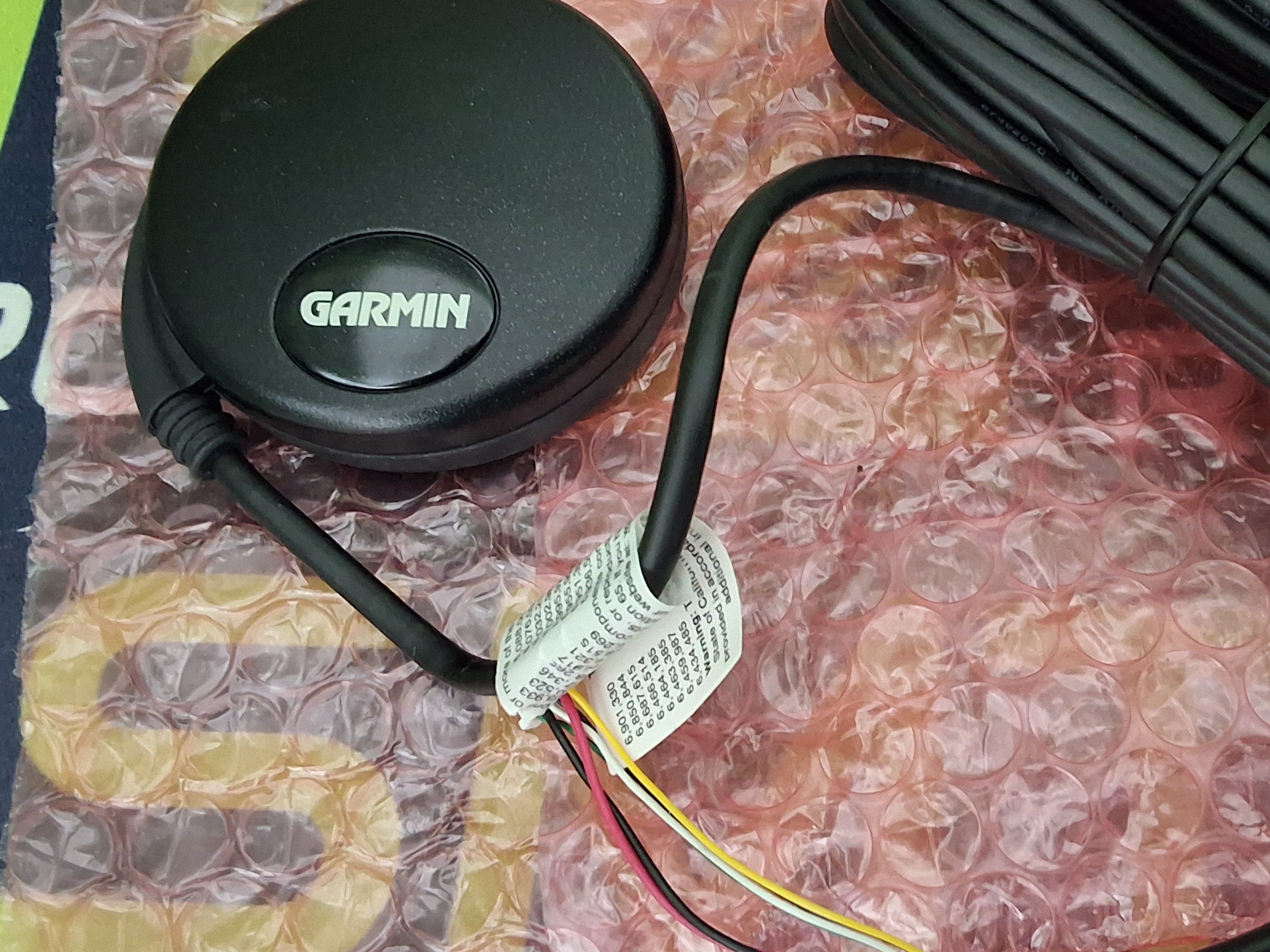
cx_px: 906
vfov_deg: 31.4
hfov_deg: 40.4
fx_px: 1688
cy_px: 392
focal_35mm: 46
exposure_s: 1/20
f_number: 1.9
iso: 500
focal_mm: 2.91
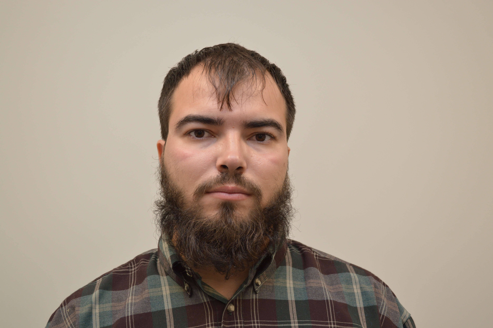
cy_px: 164
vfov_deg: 23.7
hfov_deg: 35.1
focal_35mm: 57
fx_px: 780
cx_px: 246
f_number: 5
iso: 500
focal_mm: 38
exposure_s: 1/60
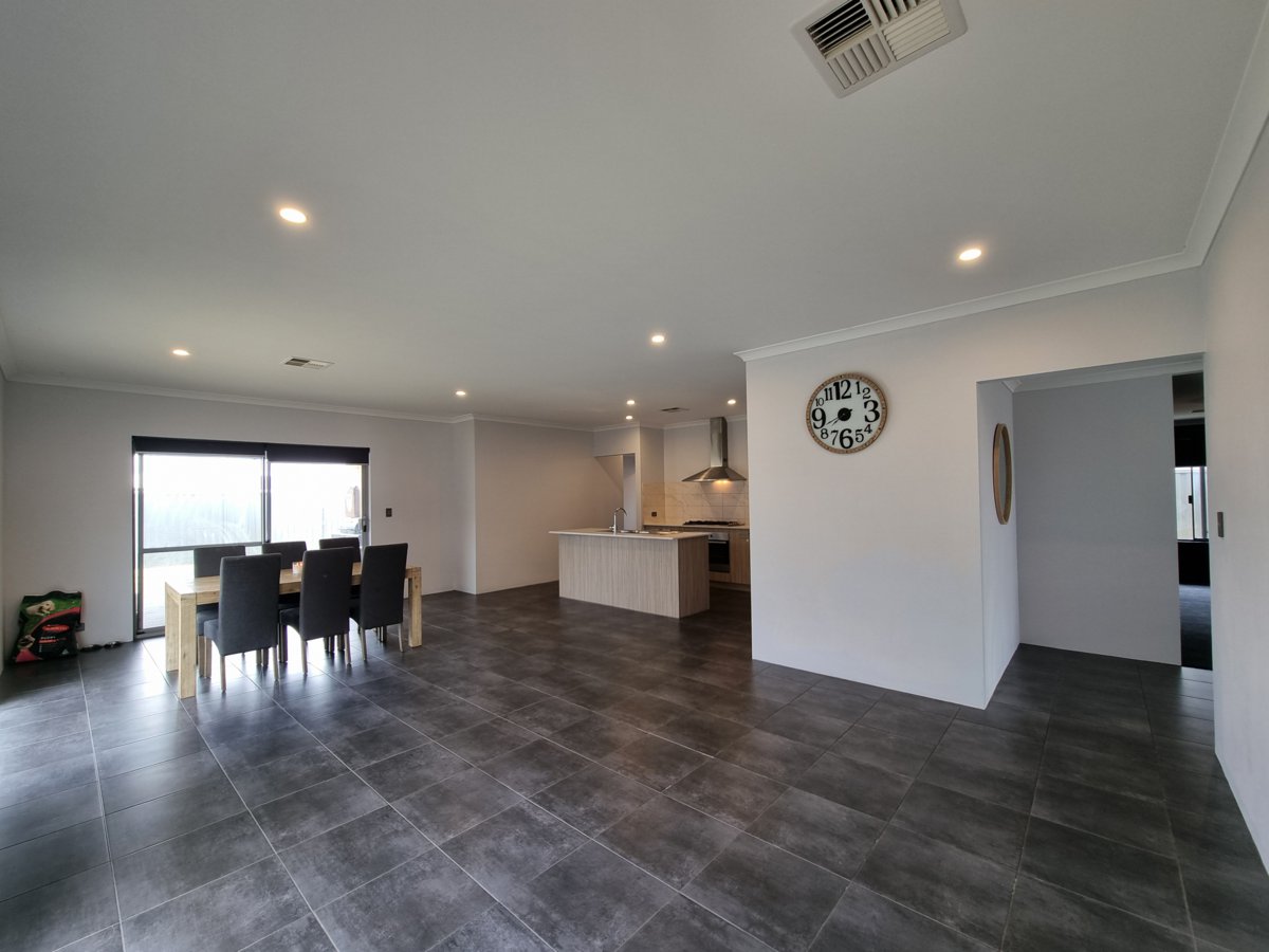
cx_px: 634
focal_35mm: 13
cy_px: 476
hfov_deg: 106.2
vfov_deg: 89.9
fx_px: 477
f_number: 2.2
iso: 50
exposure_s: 1/50
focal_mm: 2.2
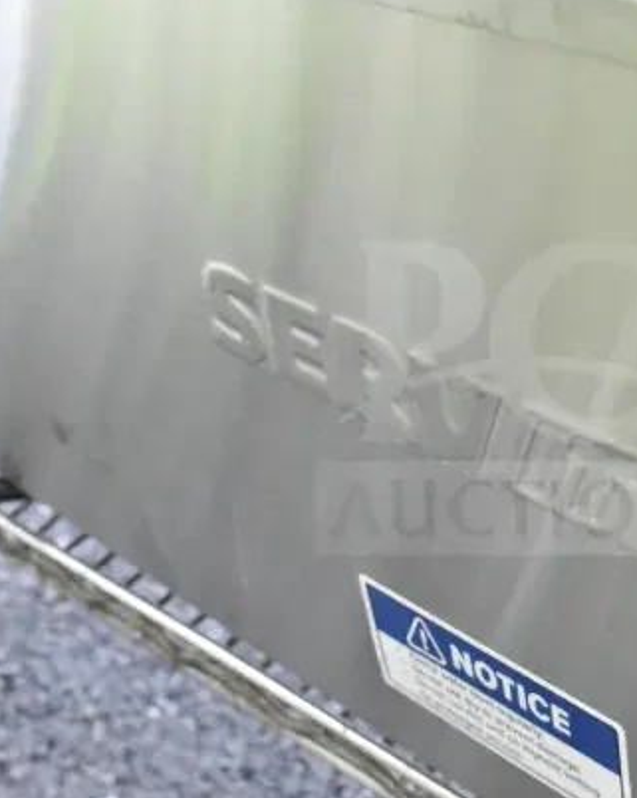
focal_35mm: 58
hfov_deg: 25.7
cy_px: 398
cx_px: 536
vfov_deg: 32.7
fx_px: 1362
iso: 6400
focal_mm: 27
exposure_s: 1/200
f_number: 7.1
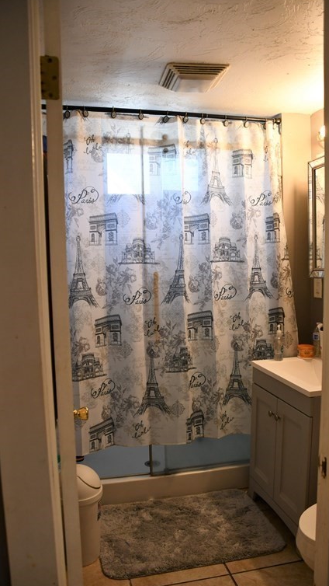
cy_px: 293
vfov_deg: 61.0
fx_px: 496
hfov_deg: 36.7
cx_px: 161
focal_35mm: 32
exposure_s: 1/160
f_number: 3.5
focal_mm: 20
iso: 800
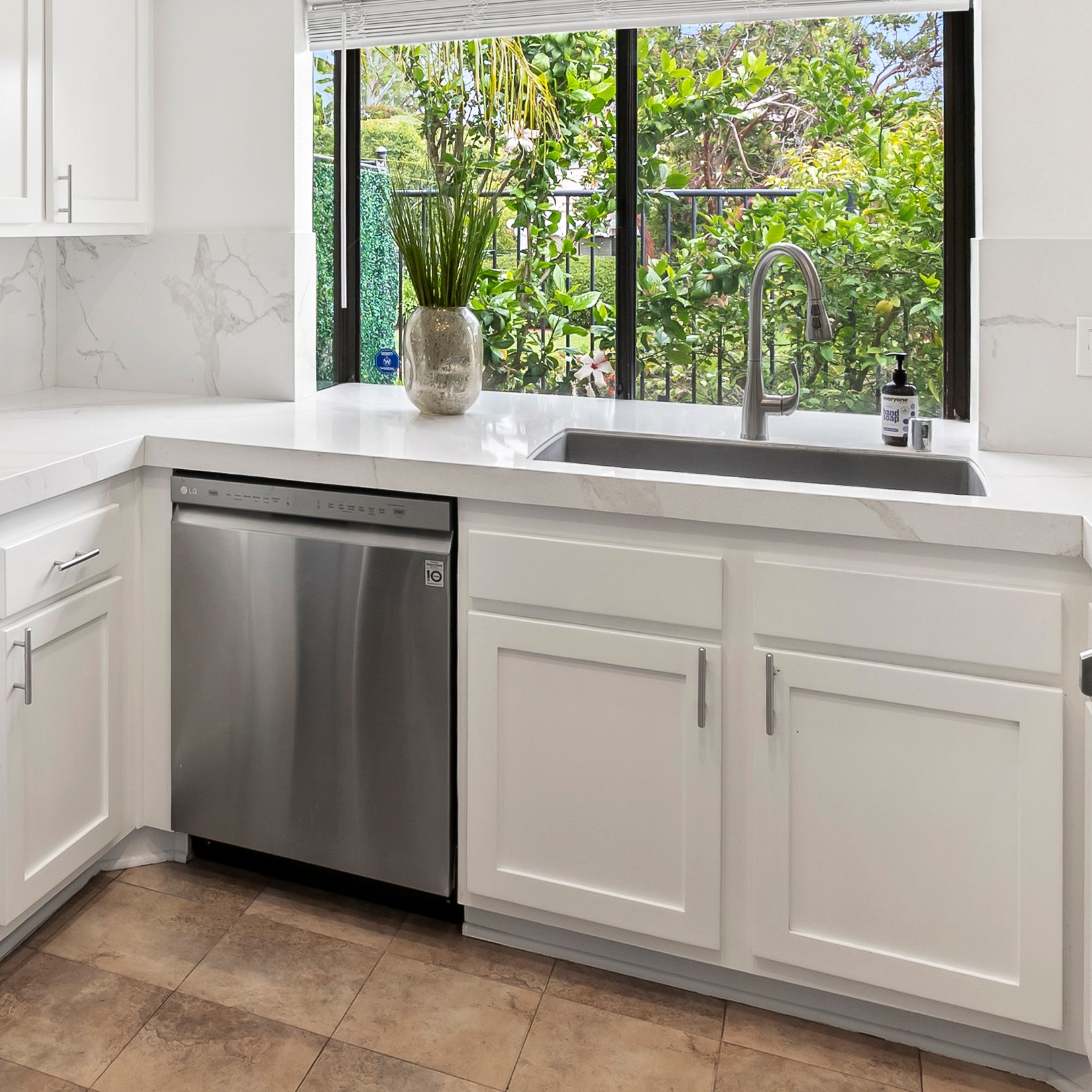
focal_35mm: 35
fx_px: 1249
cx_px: 179
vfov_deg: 45.4
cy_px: 256
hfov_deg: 44.3
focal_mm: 16
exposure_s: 1/20
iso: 500
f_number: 8
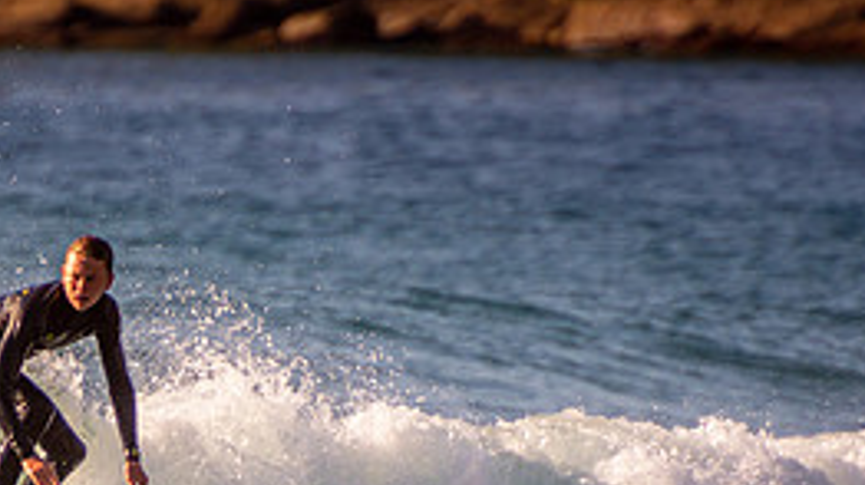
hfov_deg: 1.6
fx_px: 31885
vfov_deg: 0.9
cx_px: 76
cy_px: 586
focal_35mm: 1391
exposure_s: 1/2000
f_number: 5.6
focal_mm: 400
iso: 560
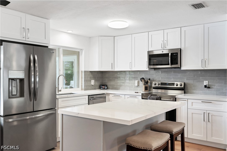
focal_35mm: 31
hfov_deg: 60.3
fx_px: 195
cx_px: 114
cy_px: 76
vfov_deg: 42.3
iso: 400
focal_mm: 31
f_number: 8
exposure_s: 1/25
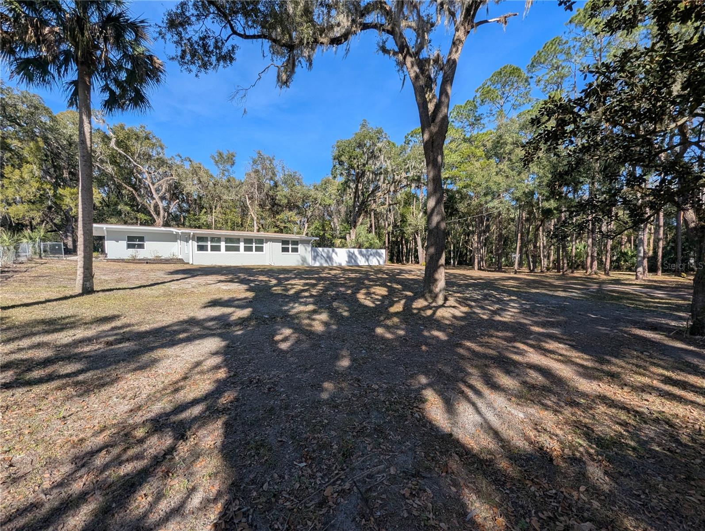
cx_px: 352
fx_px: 265
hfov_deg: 106.1
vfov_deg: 90.1
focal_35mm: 13
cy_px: 266
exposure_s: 1/1081
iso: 42
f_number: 2.2
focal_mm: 1.95
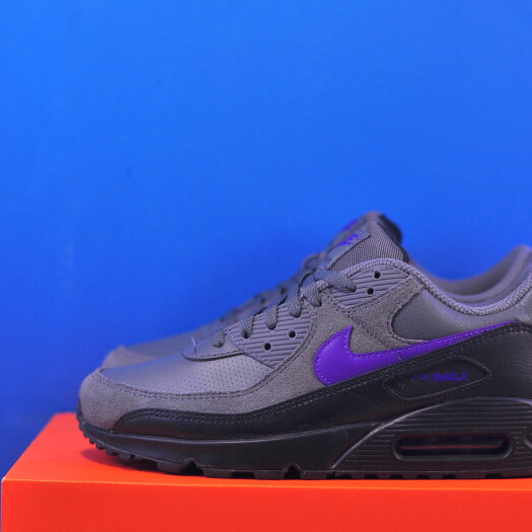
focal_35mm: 97
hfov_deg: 17.9
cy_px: 266
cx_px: 325
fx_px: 1687
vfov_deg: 17.9
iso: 250
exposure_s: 1/320
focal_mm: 50
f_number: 2.5
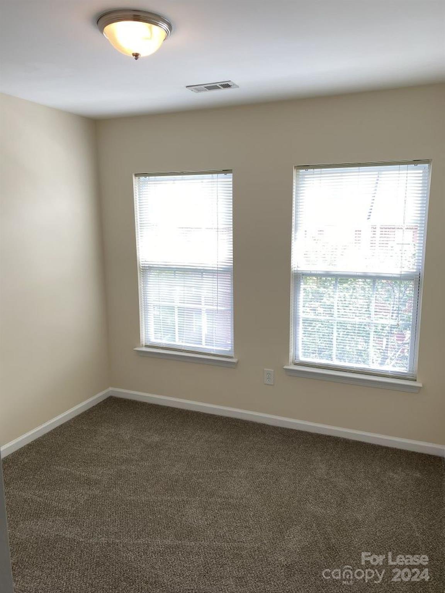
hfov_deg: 53.1
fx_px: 446
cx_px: 222
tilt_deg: -10.6
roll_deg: +0.2
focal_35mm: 26
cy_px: 296
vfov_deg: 67.3
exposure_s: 1/120
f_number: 1.8
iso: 80
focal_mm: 4.25
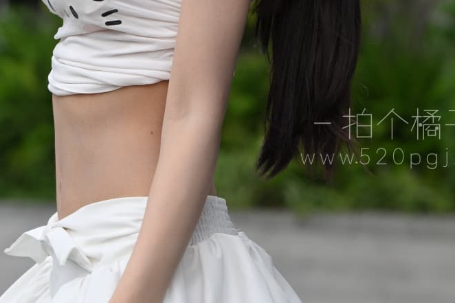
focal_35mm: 234
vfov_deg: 5.9
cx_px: 149
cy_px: 104
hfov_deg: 8.8
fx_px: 2957
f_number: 4
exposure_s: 1/640
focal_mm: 86
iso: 250
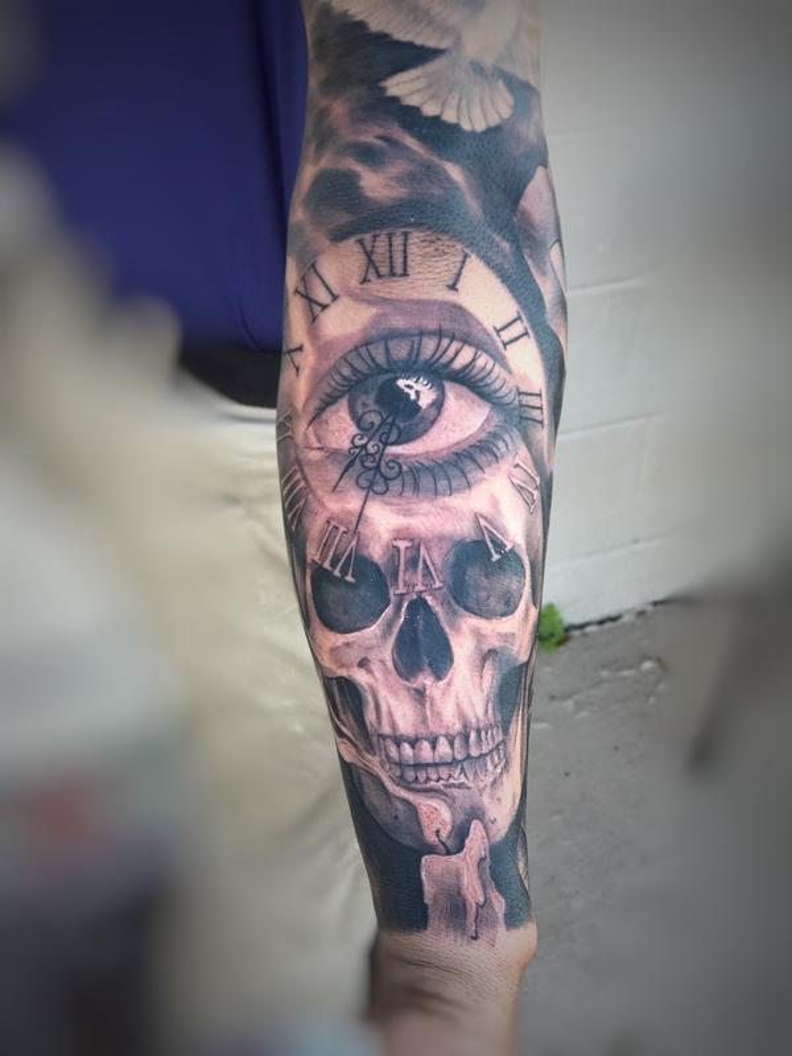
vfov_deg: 33.8
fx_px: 1739
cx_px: 396
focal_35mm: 57
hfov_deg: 25.7
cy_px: 528
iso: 40
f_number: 2.8
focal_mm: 6.6
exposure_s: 1/93
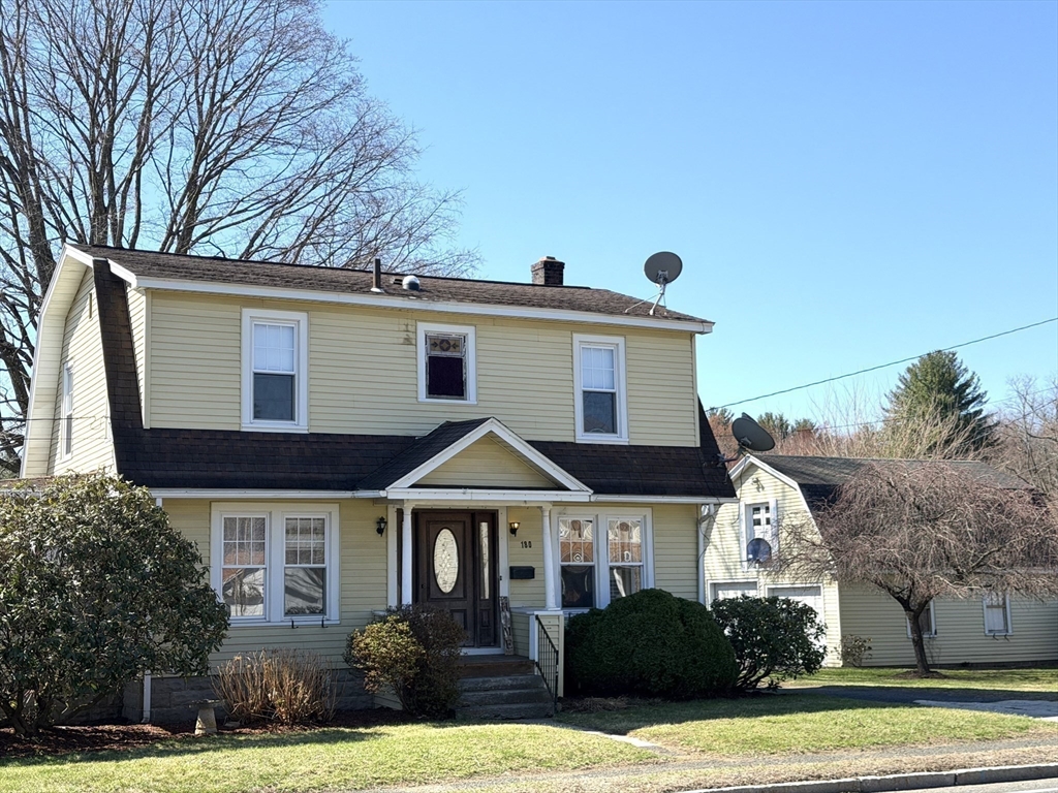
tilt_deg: +8.4
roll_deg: +0.2
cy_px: 396
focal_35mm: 48
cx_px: 529
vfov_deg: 30.3
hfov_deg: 39.7
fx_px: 1467
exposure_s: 1/3226
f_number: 1.78
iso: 64
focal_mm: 6.76
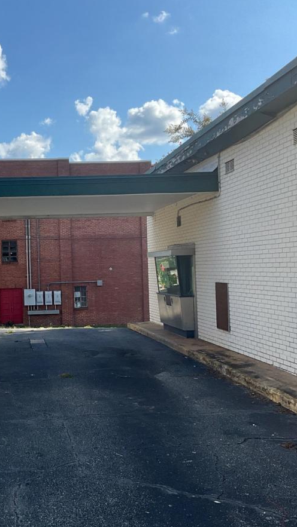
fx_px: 602
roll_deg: +1.1
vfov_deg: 47.4
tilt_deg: -0.6
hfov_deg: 27.0
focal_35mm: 43
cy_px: 265
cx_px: 45
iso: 25
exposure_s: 1/1534
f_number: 1.8
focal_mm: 3
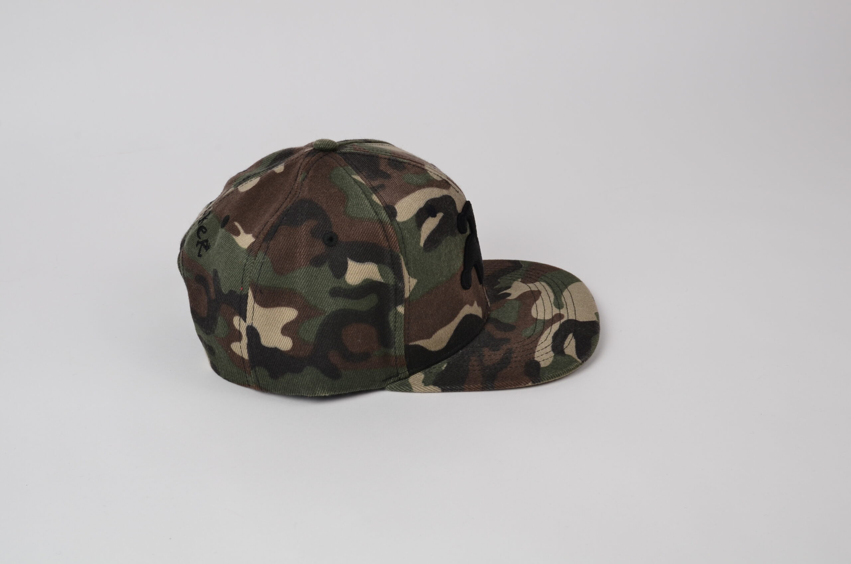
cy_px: 282
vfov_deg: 25.6
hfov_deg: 37.9
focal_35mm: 52
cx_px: 426
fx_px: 1239
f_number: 13
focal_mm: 35
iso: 200
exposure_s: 1/1.6
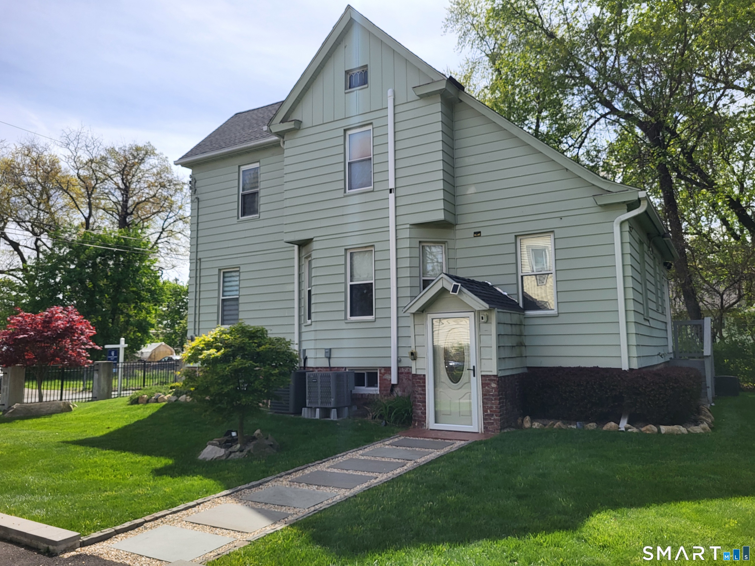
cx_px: 378
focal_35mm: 26
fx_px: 567
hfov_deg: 67.3
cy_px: 283
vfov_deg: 53.1
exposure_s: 1/1849
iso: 40
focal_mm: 5.4
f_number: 1.8
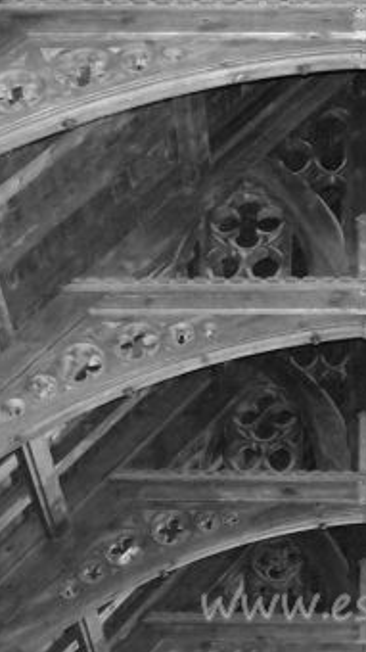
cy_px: 323
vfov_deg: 24.5
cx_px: 328
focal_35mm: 87
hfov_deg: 13.8
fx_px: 1503
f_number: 3.2
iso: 200
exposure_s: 1/60.1
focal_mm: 15
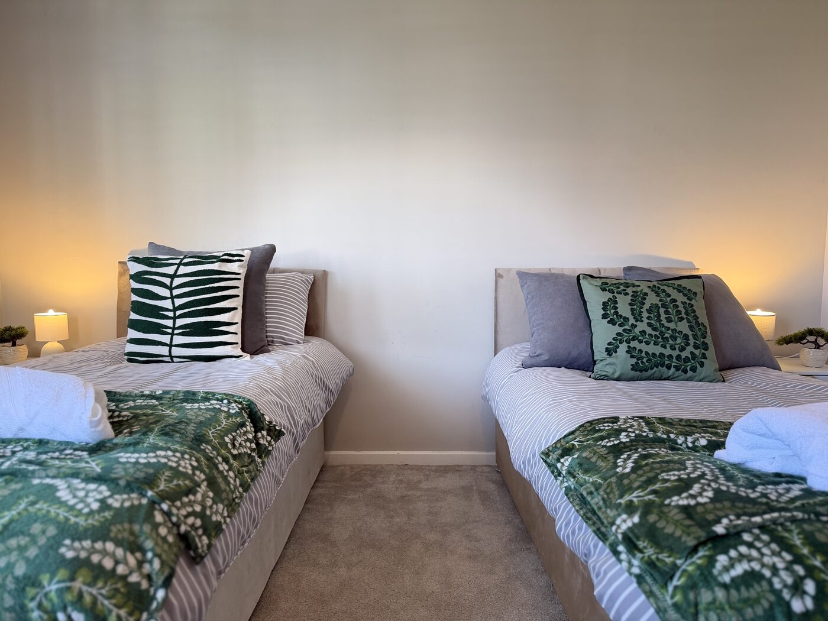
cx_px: 414
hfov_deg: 71.6
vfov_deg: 56.8
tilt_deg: -5.5
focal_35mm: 24
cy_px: 310
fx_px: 574
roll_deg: +0.3
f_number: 1.78
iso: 200
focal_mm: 6.76
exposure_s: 1/100
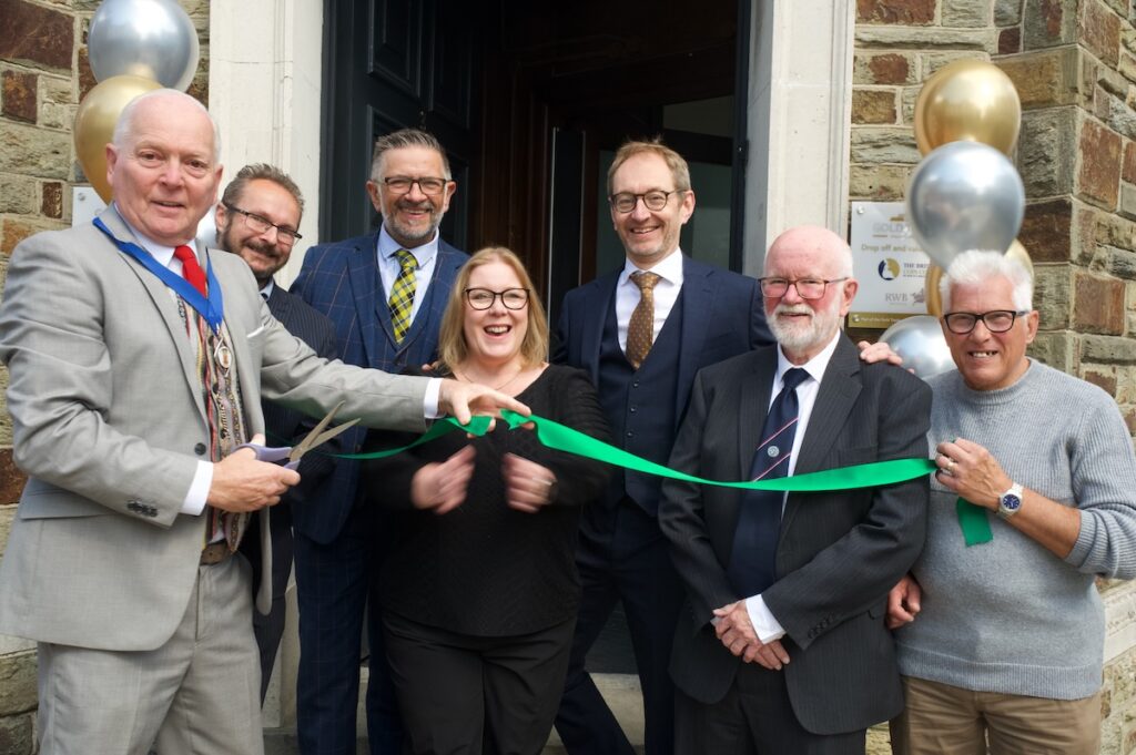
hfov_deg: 53.2
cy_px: 378
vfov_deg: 36.8
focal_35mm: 36
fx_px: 1135
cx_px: 568
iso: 900
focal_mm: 36
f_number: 16
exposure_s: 1/40
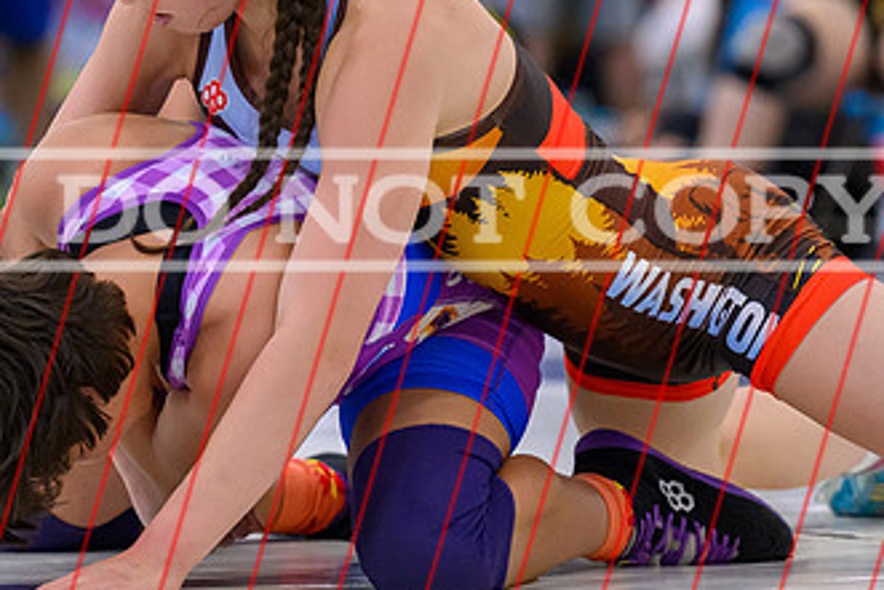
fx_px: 8328
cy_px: 297
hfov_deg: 6.1
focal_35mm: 339
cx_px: 285
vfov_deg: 4.1
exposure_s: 1/800
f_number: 2.8
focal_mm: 135
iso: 6400
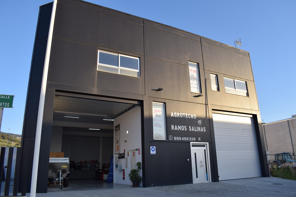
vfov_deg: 47.9
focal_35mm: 27
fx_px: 222
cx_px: 148
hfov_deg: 67.4
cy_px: 98
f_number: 8
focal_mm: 18
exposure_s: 1/250
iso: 250
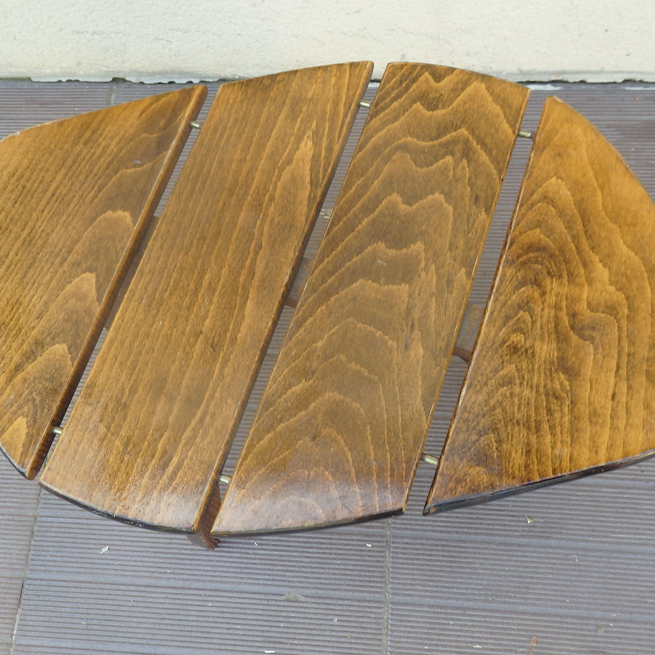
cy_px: 326
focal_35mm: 32
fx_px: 685
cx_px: 321
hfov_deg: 51.1
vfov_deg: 51.1
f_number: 3.2
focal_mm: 5
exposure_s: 1/80
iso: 125
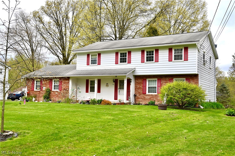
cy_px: 78
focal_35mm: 39
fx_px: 254
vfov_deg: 34.2
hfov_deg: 49.6
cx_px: 118
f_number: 5.6
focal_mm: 39
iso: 50
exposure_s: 1/100
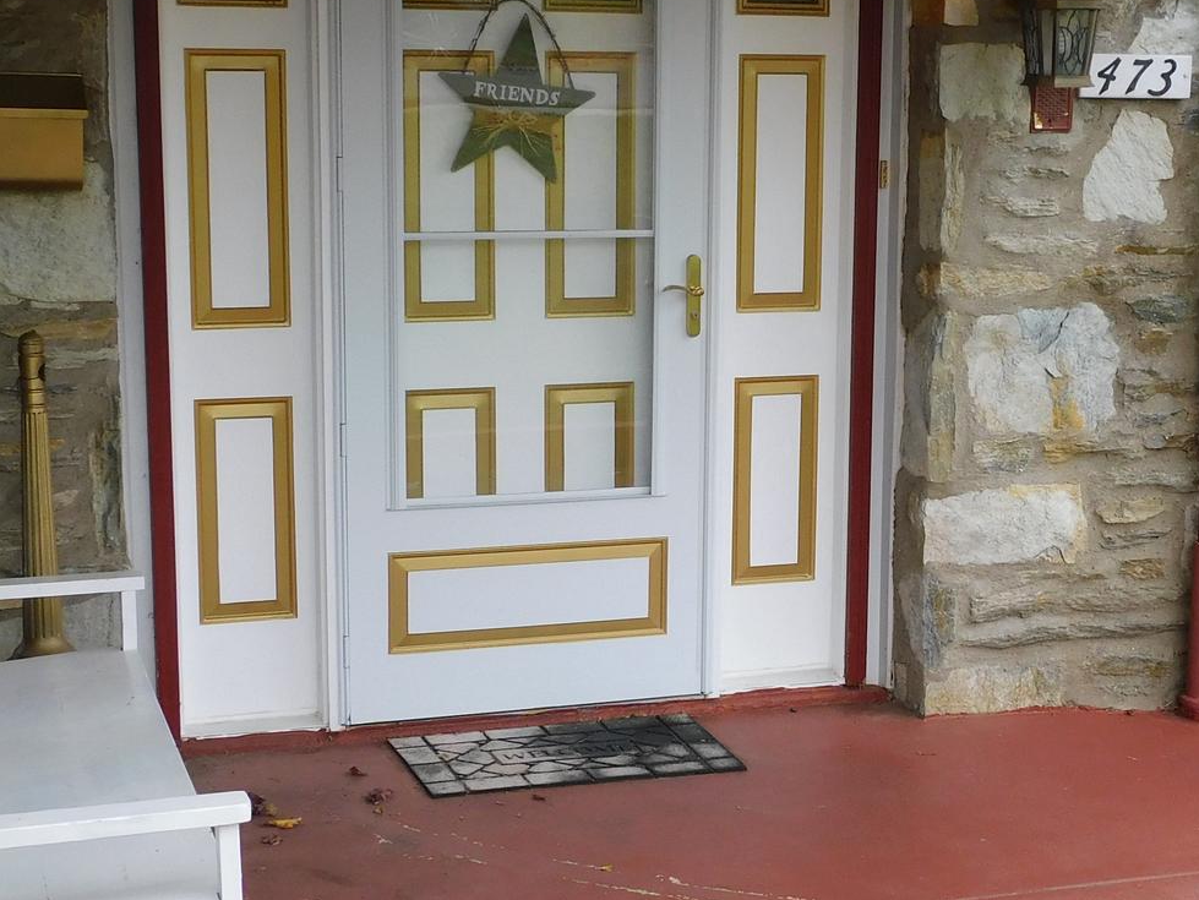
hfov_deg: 28.0
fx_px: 2391
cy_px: 471
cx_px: 802
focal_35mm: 69
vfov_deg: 21.3
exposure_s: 1/125
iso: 125
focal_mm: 5.9
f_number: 3.6
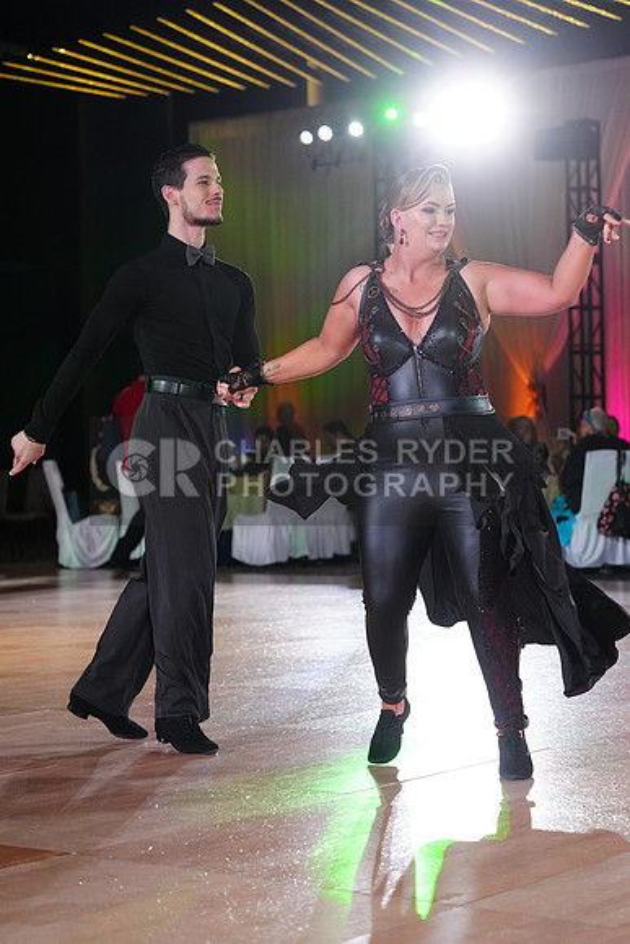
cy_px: 472
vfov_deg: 26.3
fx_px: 2020
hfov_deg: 17.7
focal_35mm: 77
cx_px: 315
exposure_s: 1/400
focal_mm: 77
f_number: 4
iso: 2500
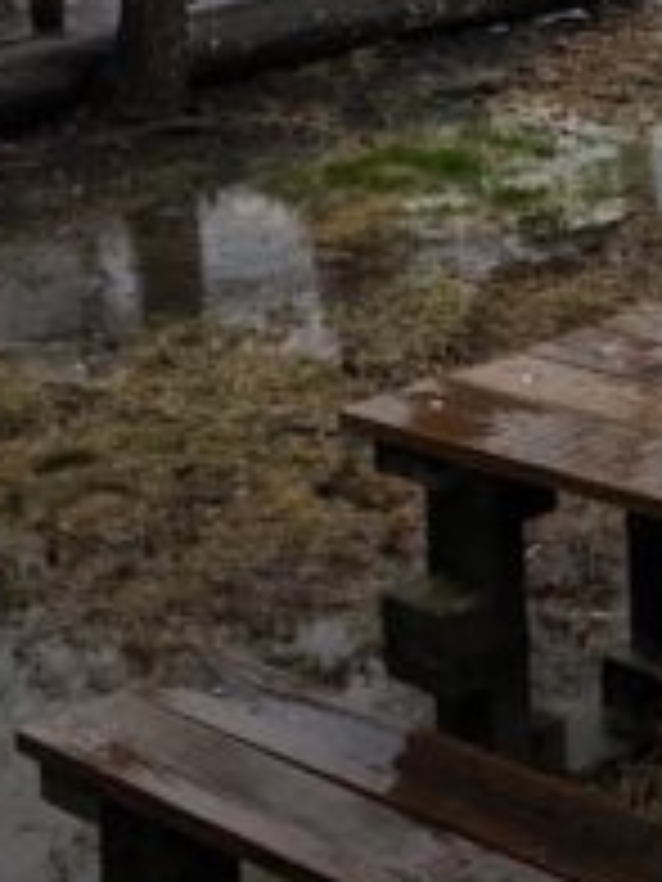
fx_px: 3595
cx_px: 1446
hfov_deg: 9.6
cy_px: -572
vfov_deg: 13.0
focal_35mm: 141
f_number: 1.73
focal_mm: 4.38
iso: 343
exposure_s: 1/1376
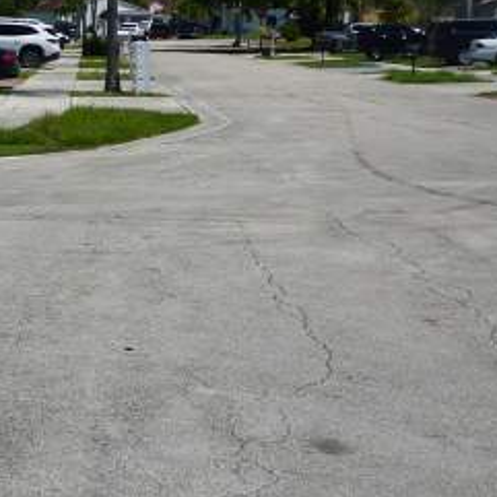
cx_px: 62
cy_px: 229
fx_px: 1332
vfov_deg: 21.1
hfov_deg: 20.8
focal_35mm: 82
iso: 100
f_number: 9
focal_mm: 5
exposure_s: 1/250
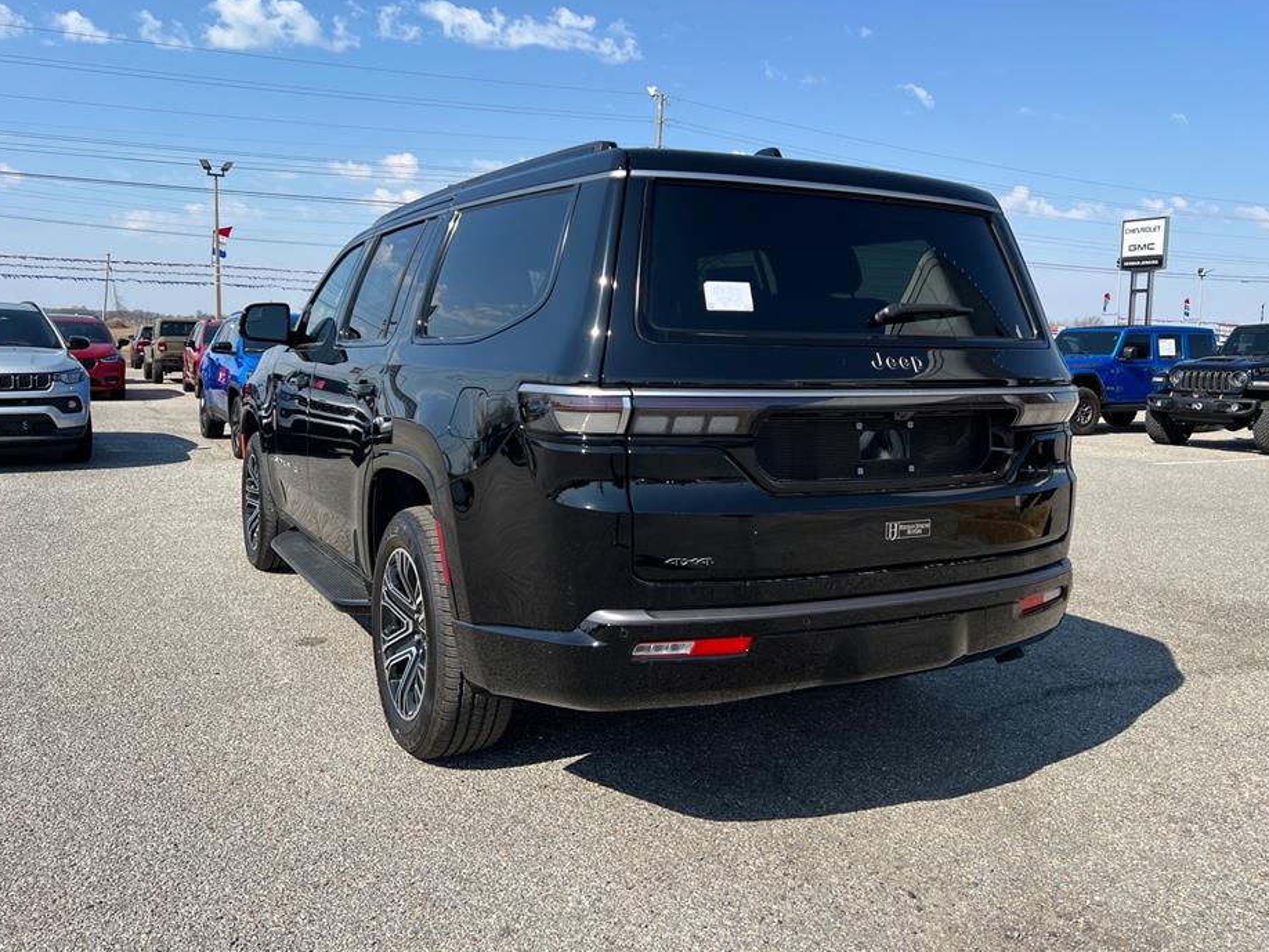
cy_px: 423
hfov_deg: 61.6
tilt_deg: -5.1
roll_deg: -2.4
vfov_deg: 48.2
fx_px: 1063
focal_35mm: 29
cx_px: 670
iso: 50
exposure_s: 1/4115
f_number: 1.5
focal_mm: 5.7
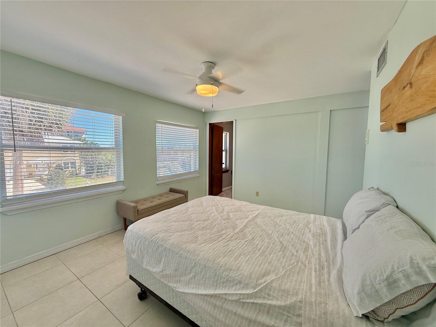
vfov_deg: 85.7
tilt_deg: -4.2
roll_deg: -0.7
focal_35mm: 14
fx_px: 176
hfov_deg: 102.1
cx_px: 218
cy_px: 164
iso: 64
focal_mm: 2.22
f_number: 2.2
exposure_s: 1/137
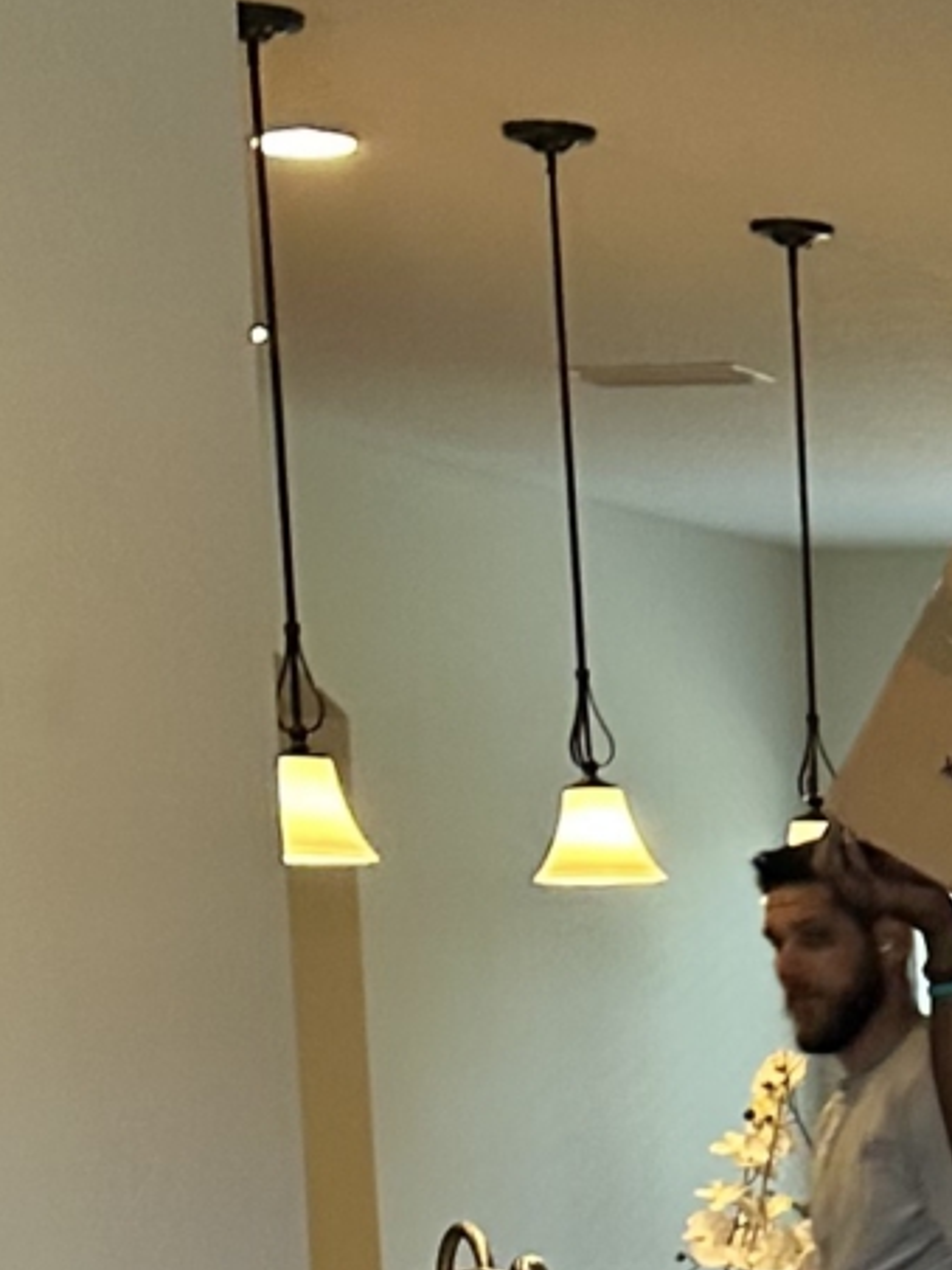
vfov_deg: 13.7
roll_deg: -0.9
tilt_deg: -8.9
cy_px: 1849
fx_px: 4987
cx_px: 2058
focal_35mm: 136
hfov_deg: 9.9
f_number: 1.78
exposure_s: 1/60
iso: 160
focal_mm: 6.86
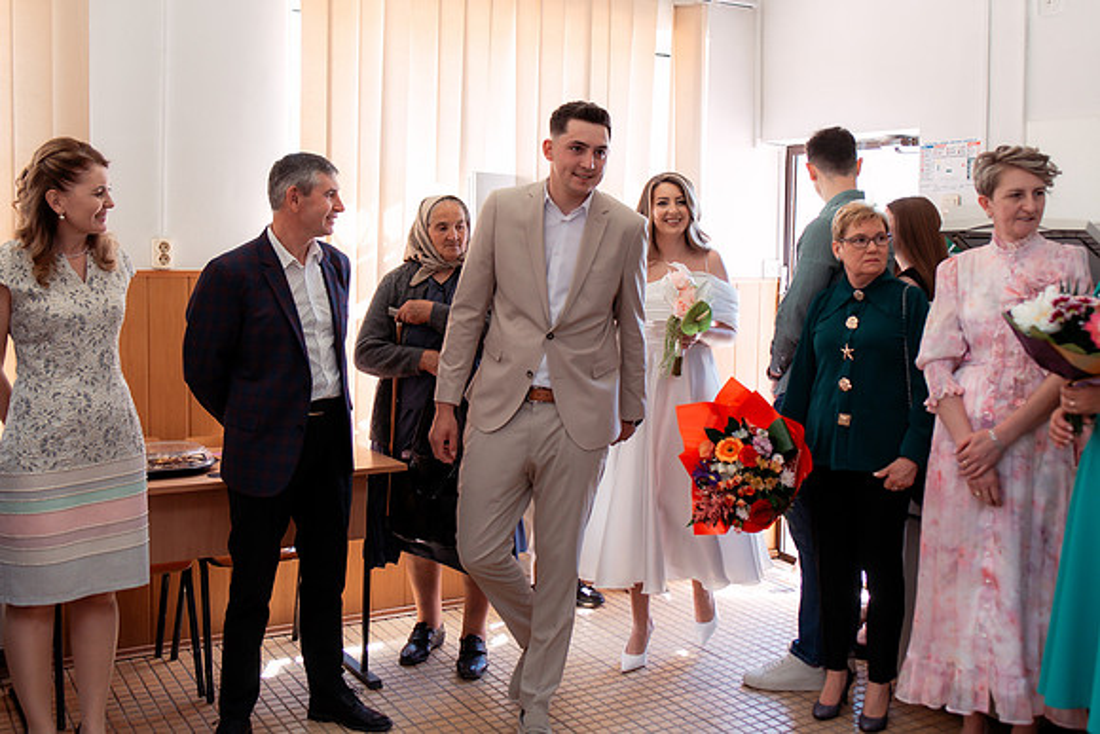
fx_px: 1168
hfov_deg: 50.4
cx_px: 575
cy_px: 333
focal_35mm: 38
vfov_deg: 34.9
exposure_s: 1/250
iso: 800
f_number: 2.8
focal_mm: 35
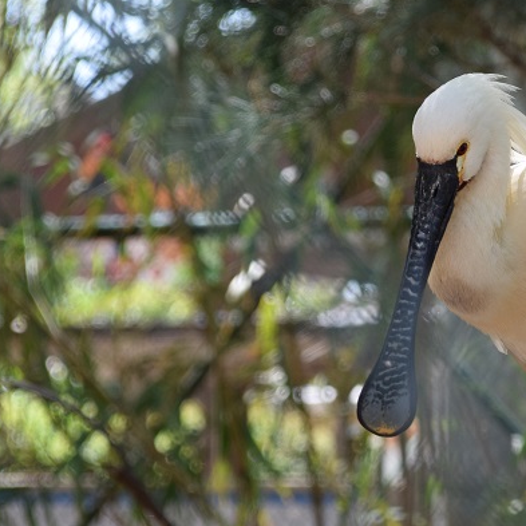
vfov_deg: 4.7
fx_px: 6464
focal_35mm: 376
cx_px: 373
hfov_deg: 4.7
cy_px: 308
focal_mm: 116
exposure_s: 1/200
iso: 400
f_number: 7.1
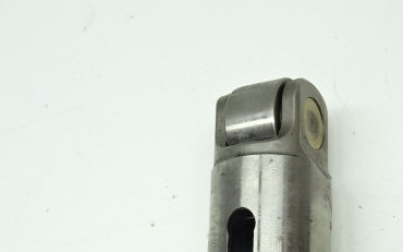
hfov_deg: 30.8
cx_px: 271
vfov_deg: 19.2
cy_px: 248
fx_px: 725
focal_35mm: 66
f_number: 4
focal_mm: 6.17
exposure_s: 1/40
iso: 125
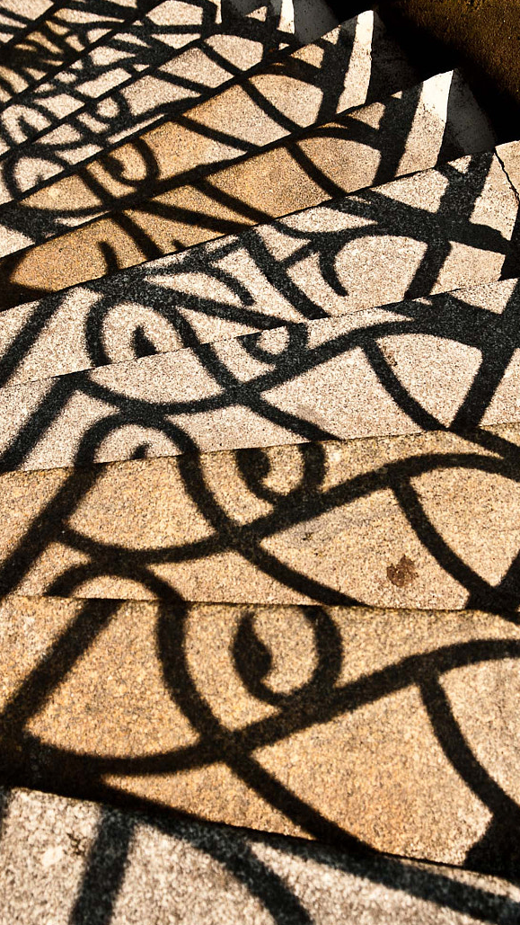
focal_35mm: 57
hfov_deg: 21.1
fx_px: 1397
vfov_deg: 36.6
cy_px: 455
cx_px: 240
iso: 640
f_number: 4.5
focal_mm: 35
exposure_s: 1/4000
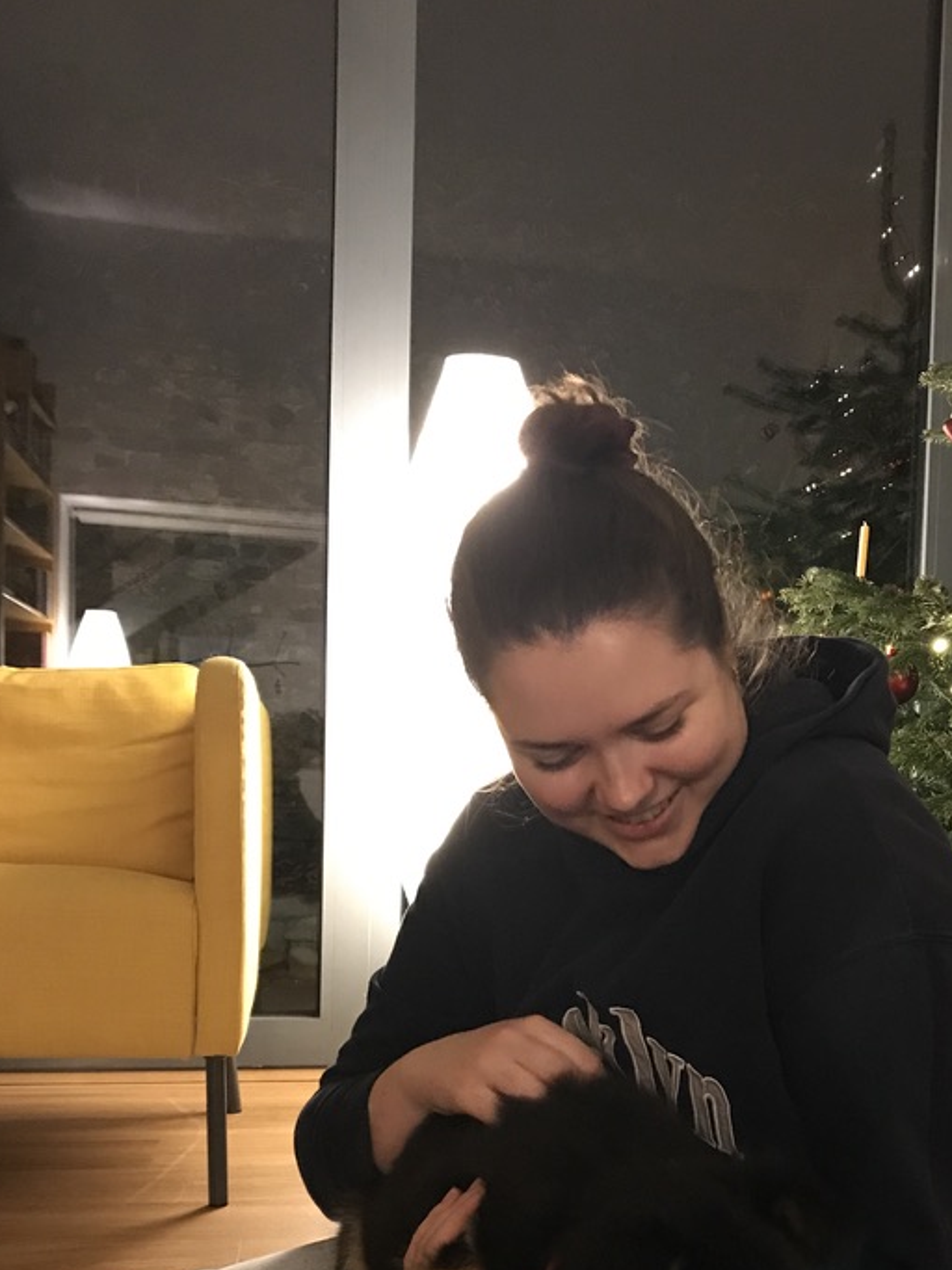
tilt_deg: -2.2
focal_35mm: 42
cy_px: 876
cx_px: 671
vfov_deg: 44.0
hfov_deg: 33.9
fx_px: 1541
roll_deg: -1.9
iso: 100
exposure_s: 1/4
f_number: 1.8
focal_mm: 3.99
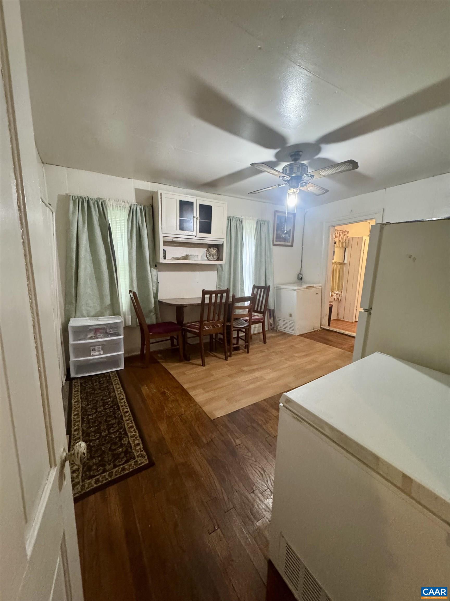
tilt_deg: -9.3
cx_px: 225
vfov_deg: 102.1
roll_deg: -1.6
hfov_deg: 85.7
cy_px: 300
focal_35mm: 14
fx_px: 243
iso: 800
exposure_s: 1/60
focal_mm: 2.22
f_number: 2.2
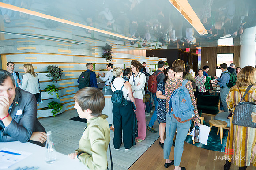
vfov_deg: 52.5
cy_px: 85
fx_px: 172
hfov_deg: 73.2
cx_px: 128
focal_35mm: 24
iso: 1000
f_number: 3.2
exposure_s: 1/200
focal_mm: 24
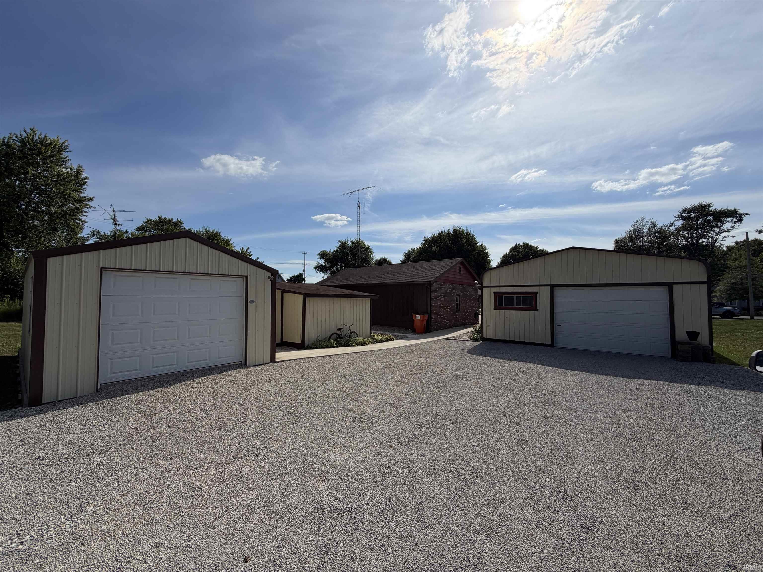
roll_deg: +0.5
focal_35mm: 14
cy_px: 286
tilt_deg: +2.8
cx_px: 382
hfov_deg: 102.1
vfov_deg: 85.7
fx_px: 309
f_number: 2.2
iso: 20
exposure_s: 1/1961
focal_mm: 2.22
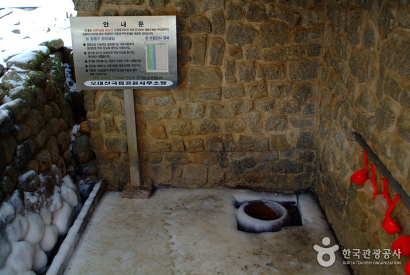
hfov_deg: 53.1
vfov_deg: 37.0
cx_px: 205
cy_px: 138
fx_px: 411
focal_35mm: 36
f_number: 2.8
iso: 100
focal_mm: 24
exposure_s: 1/15
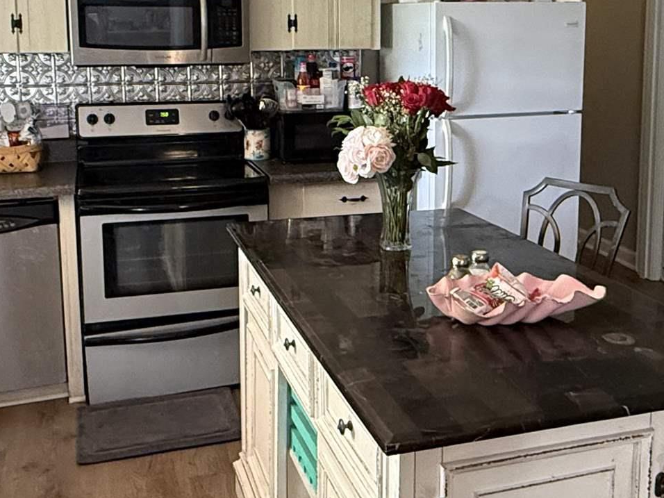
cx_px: 375
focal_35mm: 45
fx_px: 863
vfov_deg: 31.7
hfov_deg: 42.0
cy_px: 139
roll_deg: +1.0
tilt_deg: -6.9
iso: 500
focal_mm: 2.22
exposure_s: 1/60
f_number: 2.2
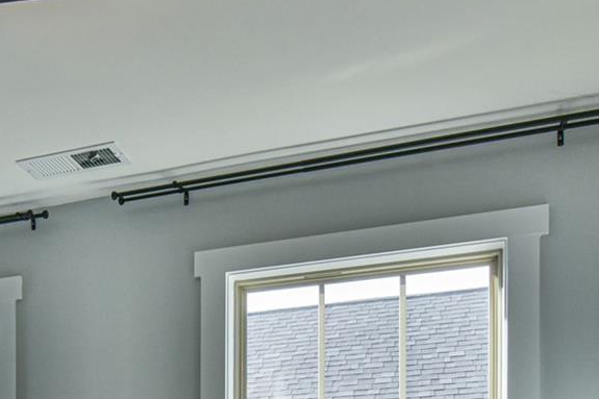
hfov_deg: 31.4
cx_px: -51
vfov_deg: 21.0
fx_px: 948
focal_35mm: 57
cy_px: 557
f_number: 9
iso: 1600
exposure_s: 1/320
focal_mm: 16
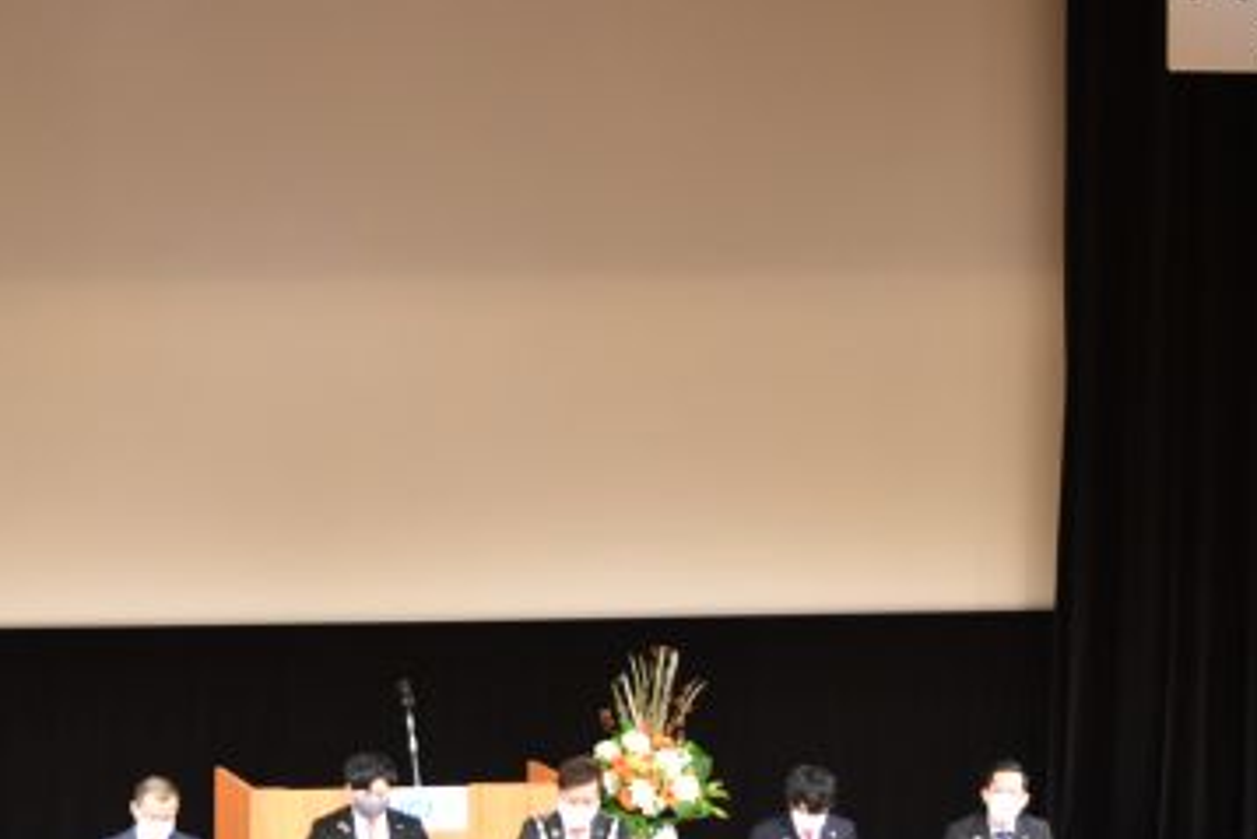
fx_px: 5798
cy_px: 319
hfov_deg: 12.4
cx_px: 520
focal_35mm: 166
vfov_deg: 8.3
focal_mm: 55
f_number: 6.3
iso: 1250
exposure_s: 1/60
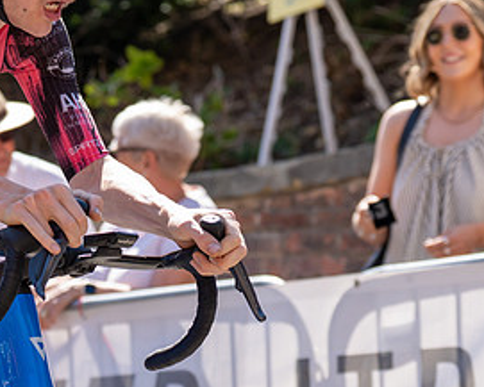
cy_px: 126
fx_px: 3310
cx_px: -6
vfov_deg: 6.7
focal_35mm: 231
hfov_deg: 8.3
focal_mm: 74
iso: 200
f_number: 3.5
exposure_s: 1/1000
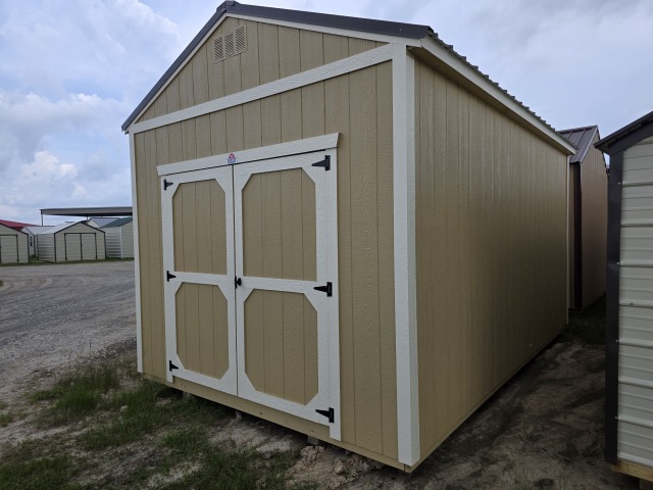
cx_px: 326
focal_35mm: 23
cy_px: 245
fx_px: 434
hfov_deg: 73.9
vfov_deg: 58.9
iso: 80
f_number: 1.7
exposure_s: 1/3464
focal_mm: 6.3
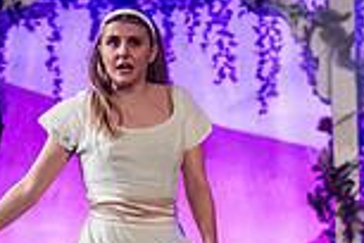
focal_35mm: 425
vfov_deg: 3.2
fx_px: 4297
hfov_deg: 4.9
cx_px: 197
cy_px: 204
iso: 4000
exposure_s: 1/200
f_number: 2.8
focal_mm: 112
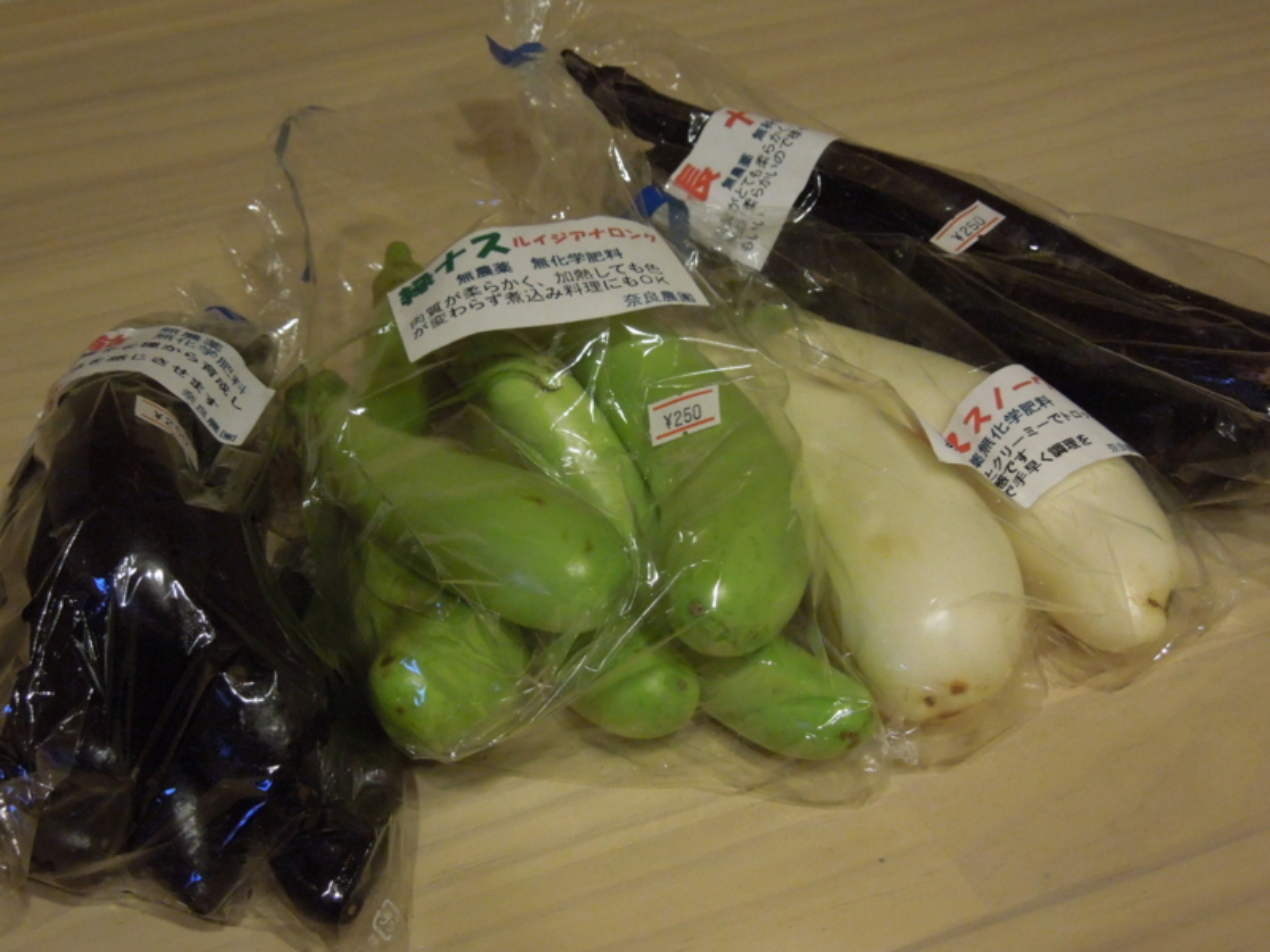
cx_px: 635
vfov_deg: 30.3
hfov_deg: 39.7
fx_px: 1761
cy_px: 476
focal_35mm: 48
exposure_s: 1/30
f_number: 4
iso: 1100
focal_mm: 8.7
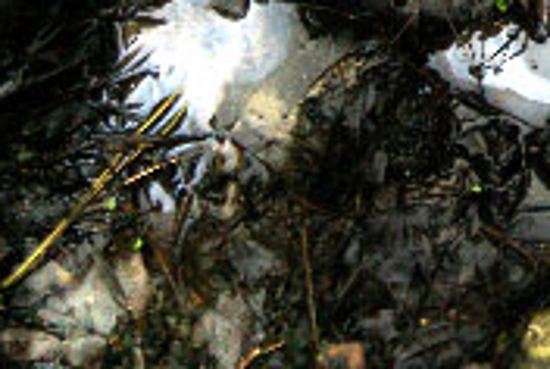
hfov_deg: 9.6
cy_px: -156
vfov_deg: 6.5
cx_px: 647
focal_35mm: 211
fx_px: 3222
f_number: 4
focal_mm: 45
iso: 800
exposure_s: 1/30
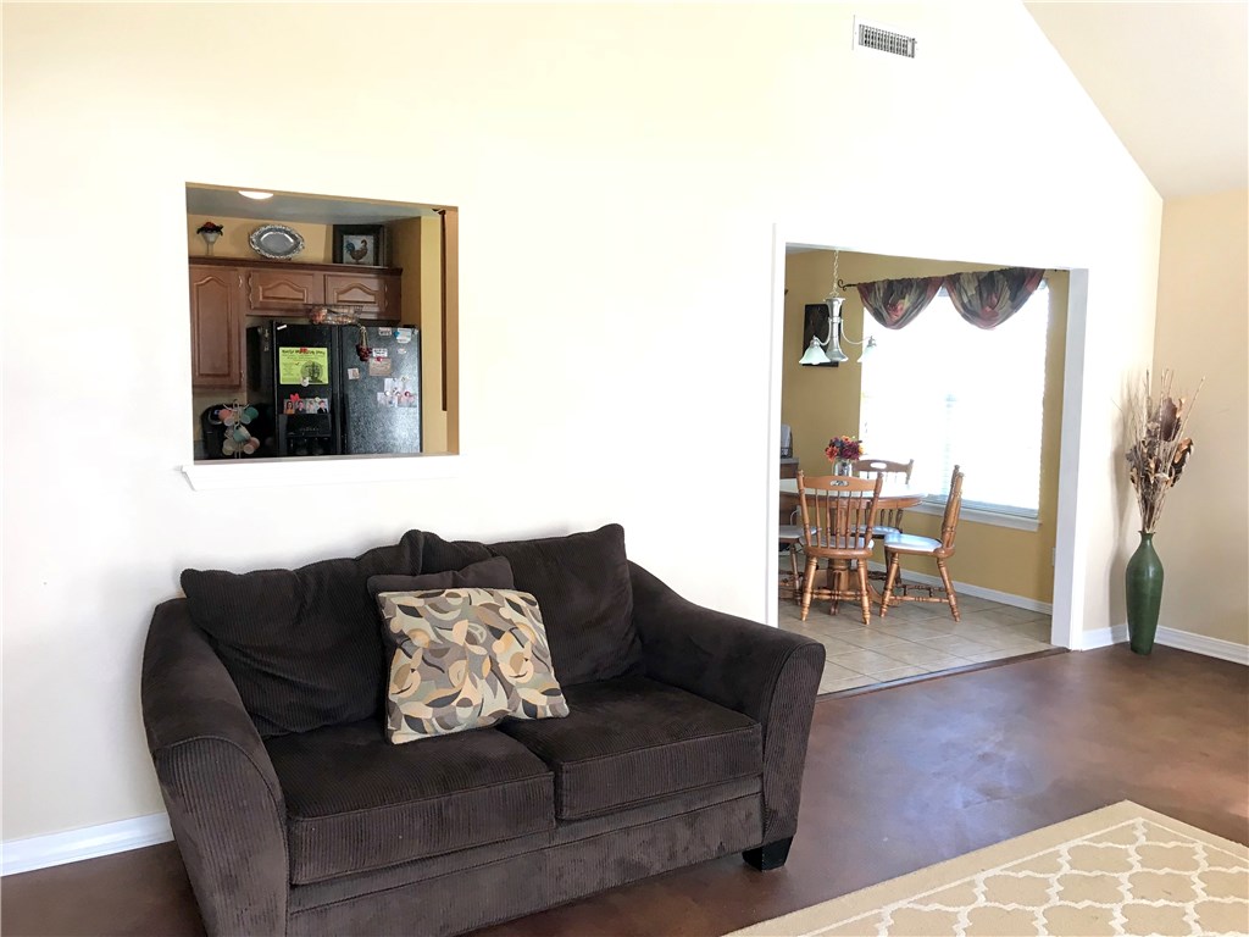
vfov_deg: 49.7
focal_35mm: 28
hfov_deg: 63.4
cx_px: 624
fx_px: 1010
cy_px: 468
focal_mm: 3.99
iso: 50
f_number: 1.8
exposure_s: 1/30
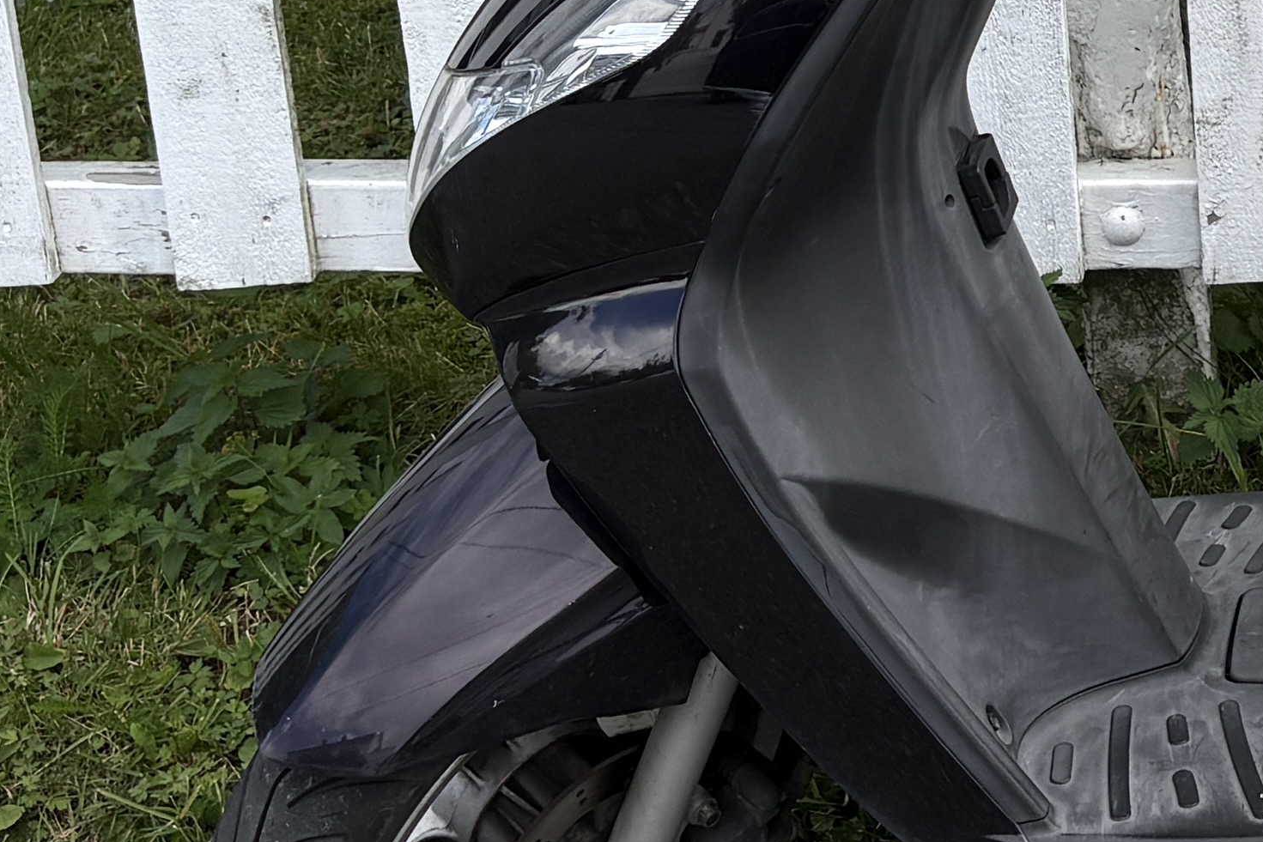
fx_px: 3684
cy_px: -131
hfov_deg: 18.2
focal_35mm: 105
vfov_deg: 12.8
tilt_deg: -19.2
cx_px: 1626
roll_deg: +2.9
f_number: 1.6
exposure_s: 1/1848
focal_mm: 5.96
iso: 50
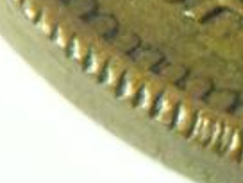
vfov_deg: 2.7
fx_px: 3847
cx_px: 366
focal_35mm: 548
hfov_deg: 3.6
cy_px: 66
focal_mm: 21.9
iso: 1600
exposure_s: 1/60
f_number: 4.2
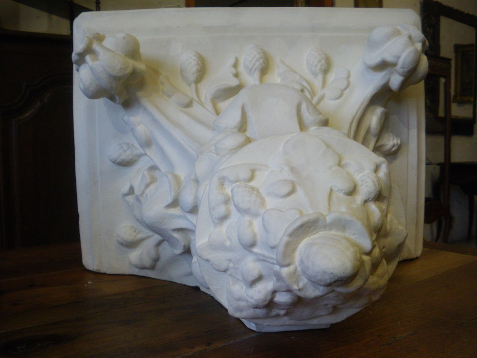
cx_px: 238
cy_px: 179
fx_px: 496
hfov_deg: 51.4
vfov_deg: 39.7
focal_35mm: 36
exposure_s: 1/50
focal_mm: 6.3
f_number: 3.5
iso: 320
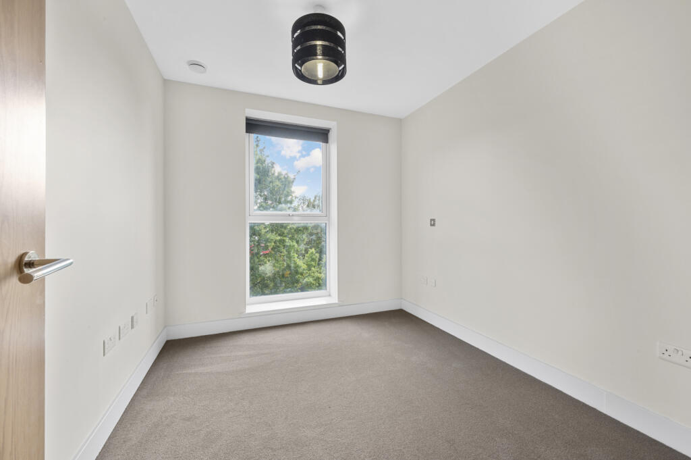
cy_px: 230
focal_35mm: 14
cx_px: 346
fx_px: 268
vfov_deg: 81.1
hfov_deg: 104.3
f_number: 16
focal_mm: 14
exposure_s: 1/2
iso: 250
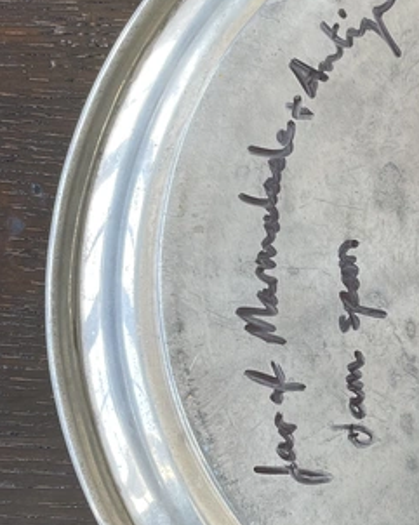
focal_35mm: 74
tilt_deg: -84.2
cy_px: 322
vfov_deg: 25.7
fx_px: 1149
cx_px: 570
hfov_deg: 18.9
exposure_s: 1/121
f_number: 1.6
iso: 64
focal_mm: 4.2
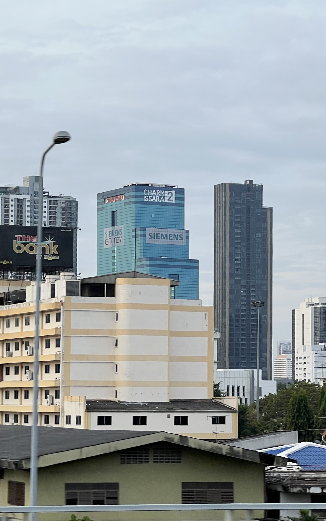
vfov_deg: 15.8
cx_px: 48
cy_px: 296
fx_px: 1876
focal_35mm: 132
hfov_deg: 9.9
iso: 32
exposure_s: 1/169
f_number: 2.8
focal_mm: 9
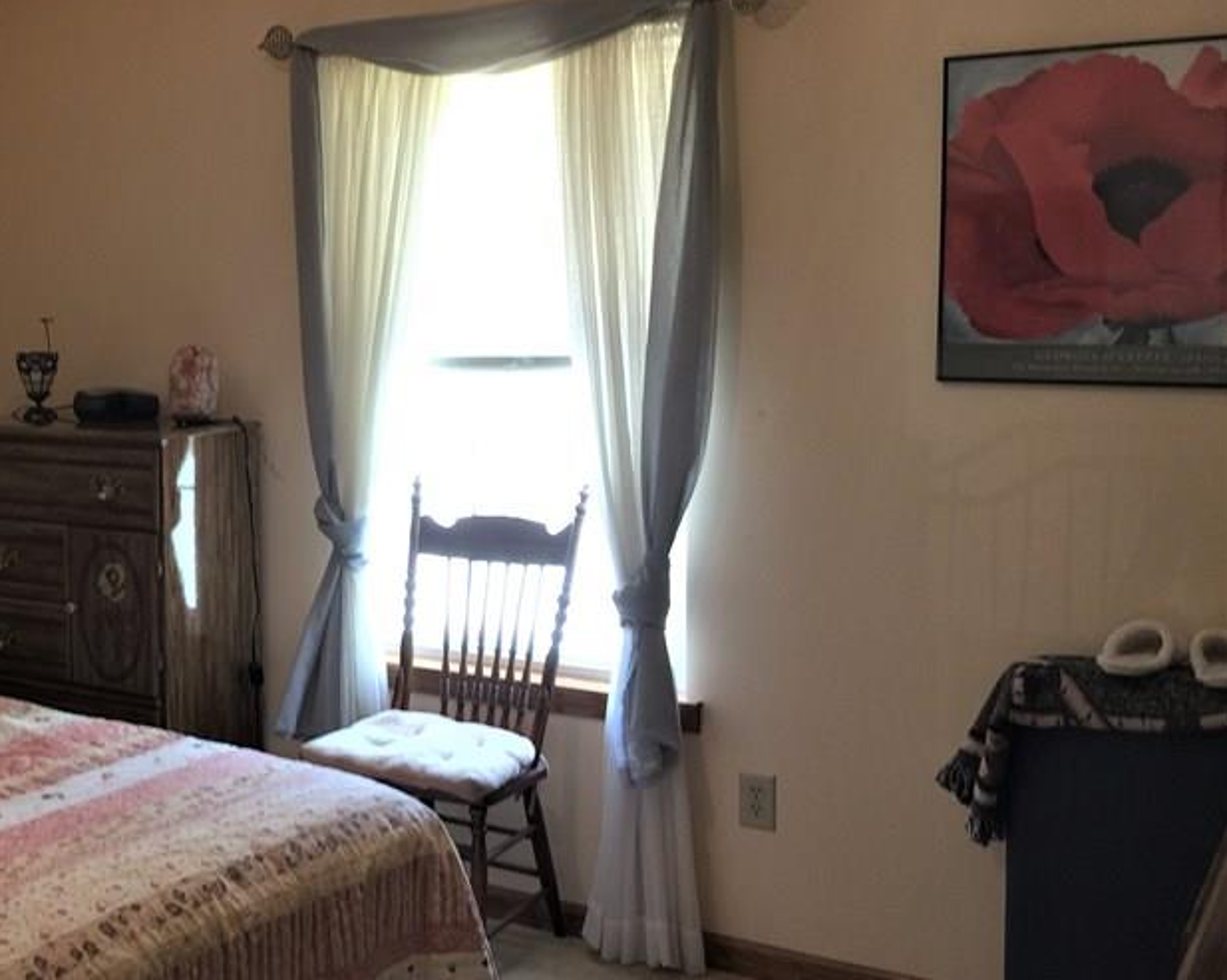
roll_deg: +0.4
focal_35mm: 47
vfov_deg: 32.0
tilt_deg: -4.3
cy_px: 408
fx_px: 1706
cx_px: 217
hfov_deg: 37.9
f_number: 2.2
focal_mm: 4.15
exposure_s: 1/15
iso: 32
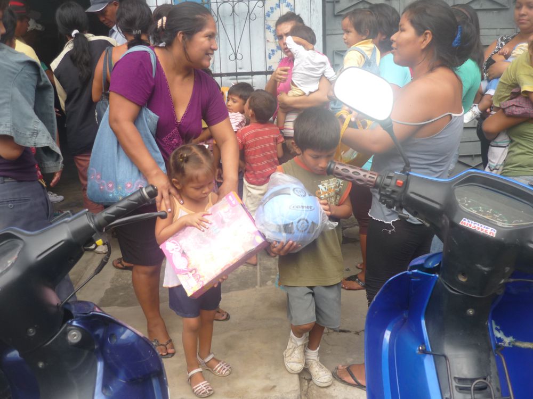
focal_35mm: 33
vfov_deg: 42.9
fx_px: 508
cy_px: 200
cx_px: 266
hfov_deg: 55.4
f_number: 2.8
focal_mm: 5.5
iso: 100
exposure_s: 1/320
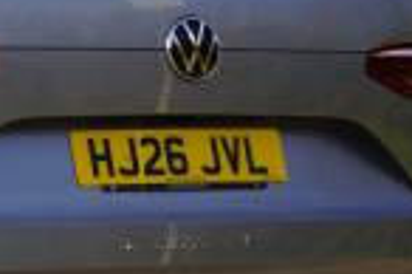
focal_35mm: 296
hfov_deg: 6.9
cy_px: 130
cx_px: -206
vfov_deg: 4.6
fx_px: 3386
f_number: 8
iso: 100
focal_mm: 45
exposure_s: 1/90
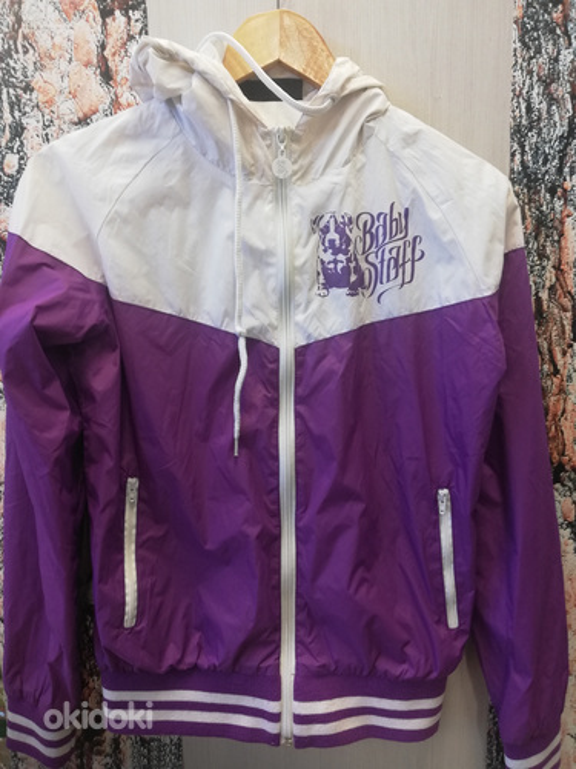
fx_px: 577
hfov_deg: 53.1
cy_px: 384
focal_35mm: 26
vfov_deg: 67.3
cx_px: 288
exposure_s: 1/33.3
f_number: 2.2
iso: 200
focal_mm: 3.81
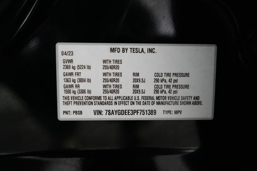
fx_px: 186
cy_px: 86
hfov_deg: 69.4
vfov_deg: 49.5
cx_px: 128
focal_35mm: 26
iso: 5000
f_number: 2.8
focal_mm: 26
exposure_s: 1/160
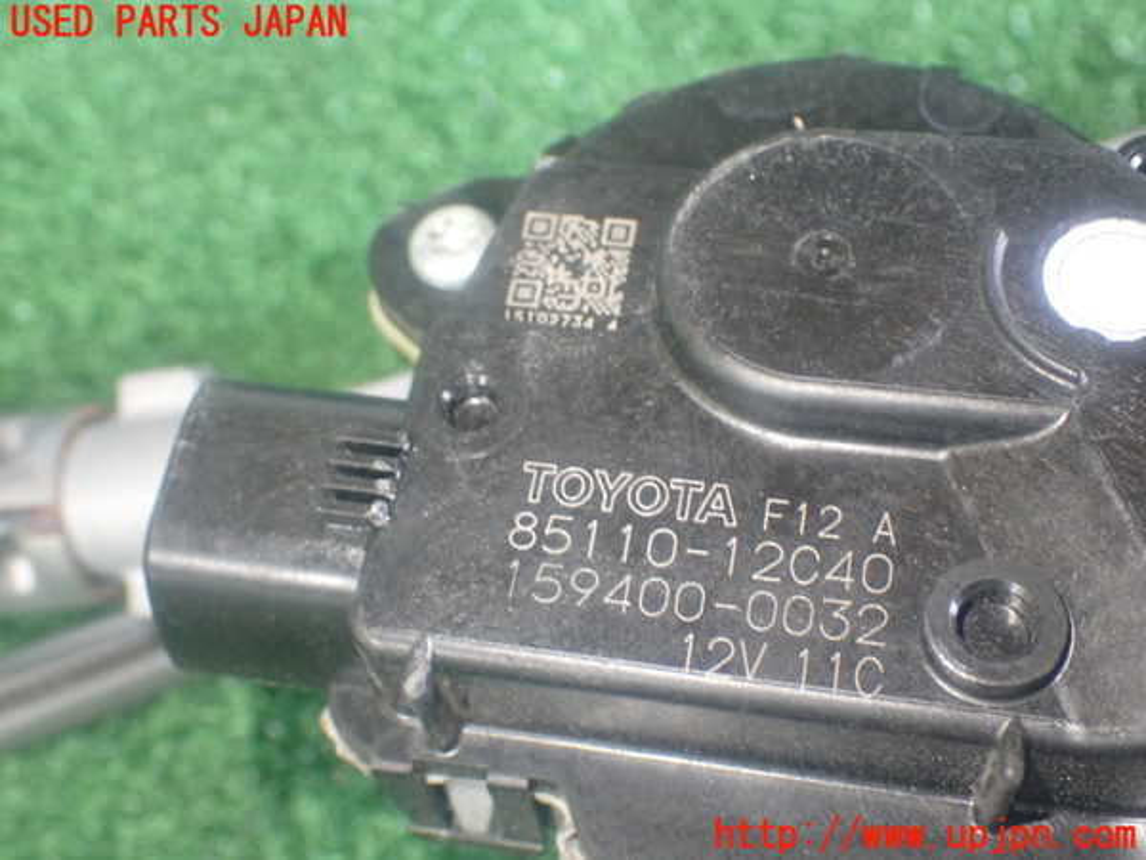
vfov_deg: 30.9
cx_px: 573
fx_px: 1556
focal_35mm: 47
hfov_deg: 40.4
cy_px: 430
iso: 800
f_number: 3.1
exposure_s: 1/30
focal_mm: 8.4
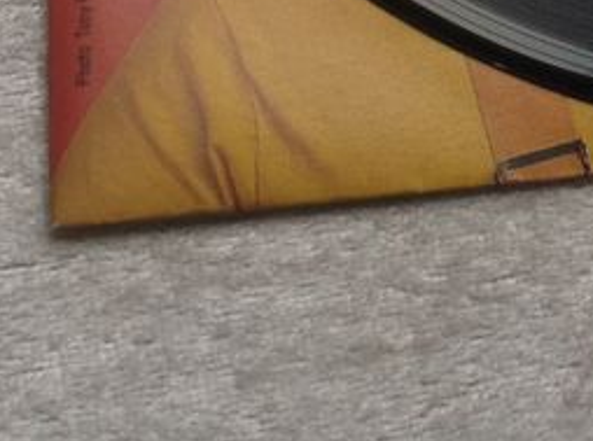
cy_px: -398
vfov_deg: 10.0
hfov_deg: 13.9
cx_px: 712
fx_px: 2357
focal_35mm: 138
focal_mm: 4.28
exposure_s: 1/24
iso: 50
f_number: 2.4
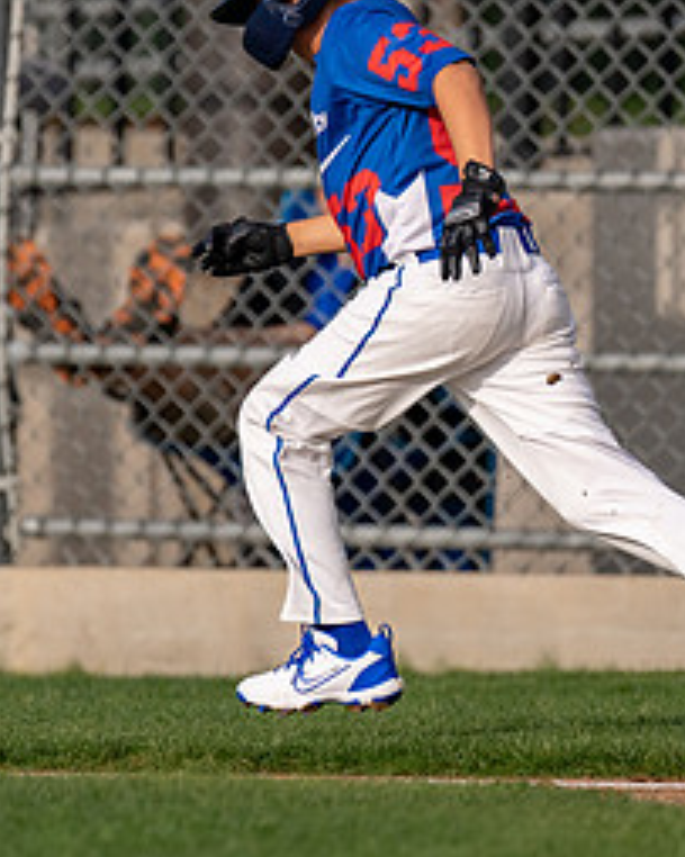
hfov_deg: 2.1
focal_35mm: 751
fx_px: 19043
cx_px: 231
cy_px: 229
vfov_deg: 2.6
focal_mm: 200
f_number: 2.8
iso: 250
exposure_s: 1/5000
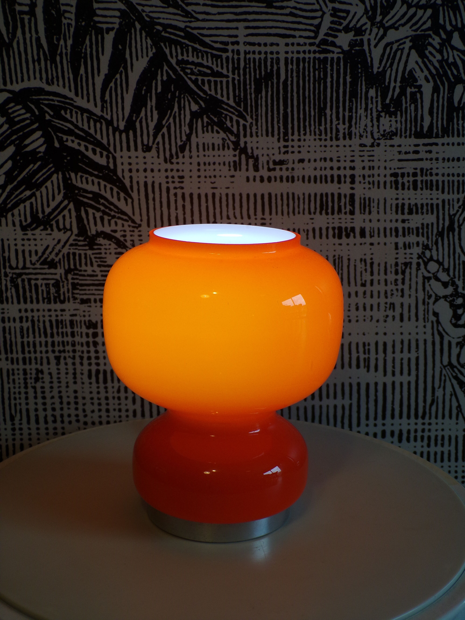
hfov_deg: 34.3
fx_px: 752
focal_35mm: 42
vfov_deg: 44.8
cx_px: 232
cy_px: 310
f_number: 3.4
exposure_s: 1/120
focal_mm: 7.6
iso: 80
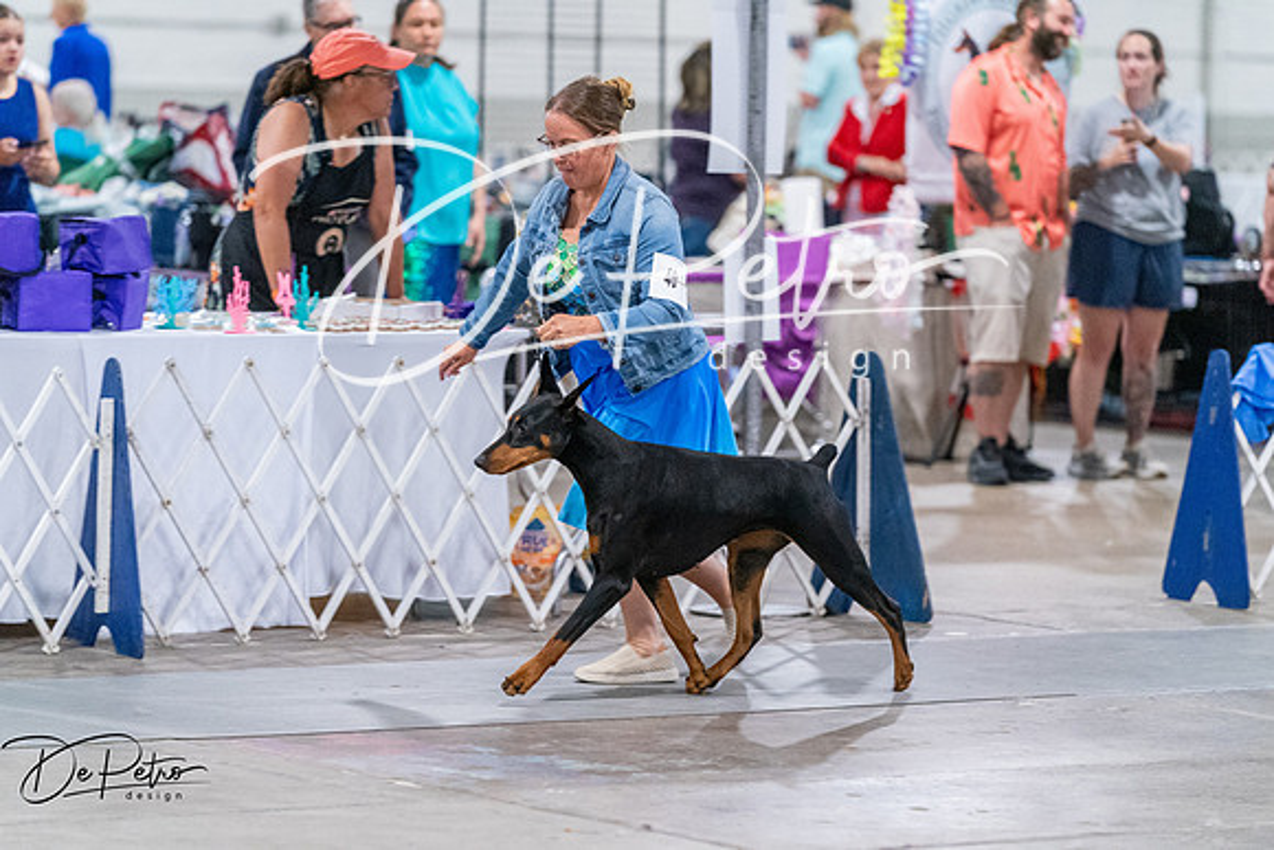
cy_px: 425
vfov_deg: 7.5
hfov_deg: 11.3
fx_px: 6442
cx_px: 637
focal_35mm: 182
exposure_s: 1/320
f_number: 3.2
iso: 6400
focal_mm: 182
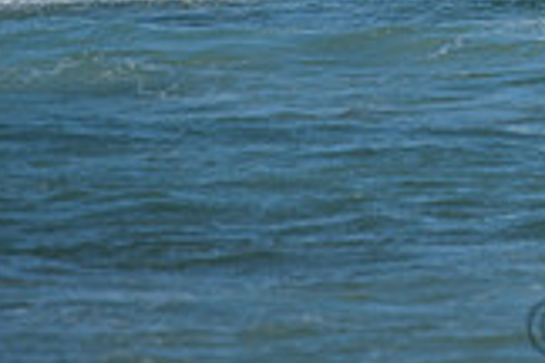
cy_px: -230
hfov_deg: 1.1
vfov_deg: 0.8
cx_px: 787
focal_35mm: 1794
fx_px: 27157
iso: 160
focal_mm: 500
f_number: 5.6
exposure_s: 1/1600
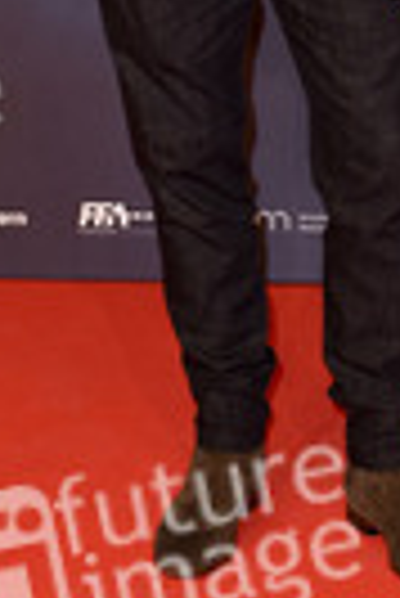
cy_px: -121
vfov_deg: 16.2
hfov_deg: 11.3
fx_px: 2020
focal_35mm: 122
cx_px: 261
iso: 320
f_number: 6.3
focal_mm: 27
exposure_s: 1/100
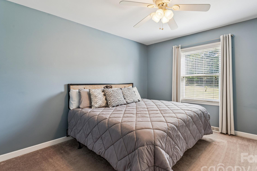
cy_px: 84
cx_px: 141
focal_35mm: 18
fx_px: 132
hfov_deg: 88.3
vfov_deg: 66.1
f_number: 9
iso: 100
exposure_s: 1/4
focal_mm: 16.4
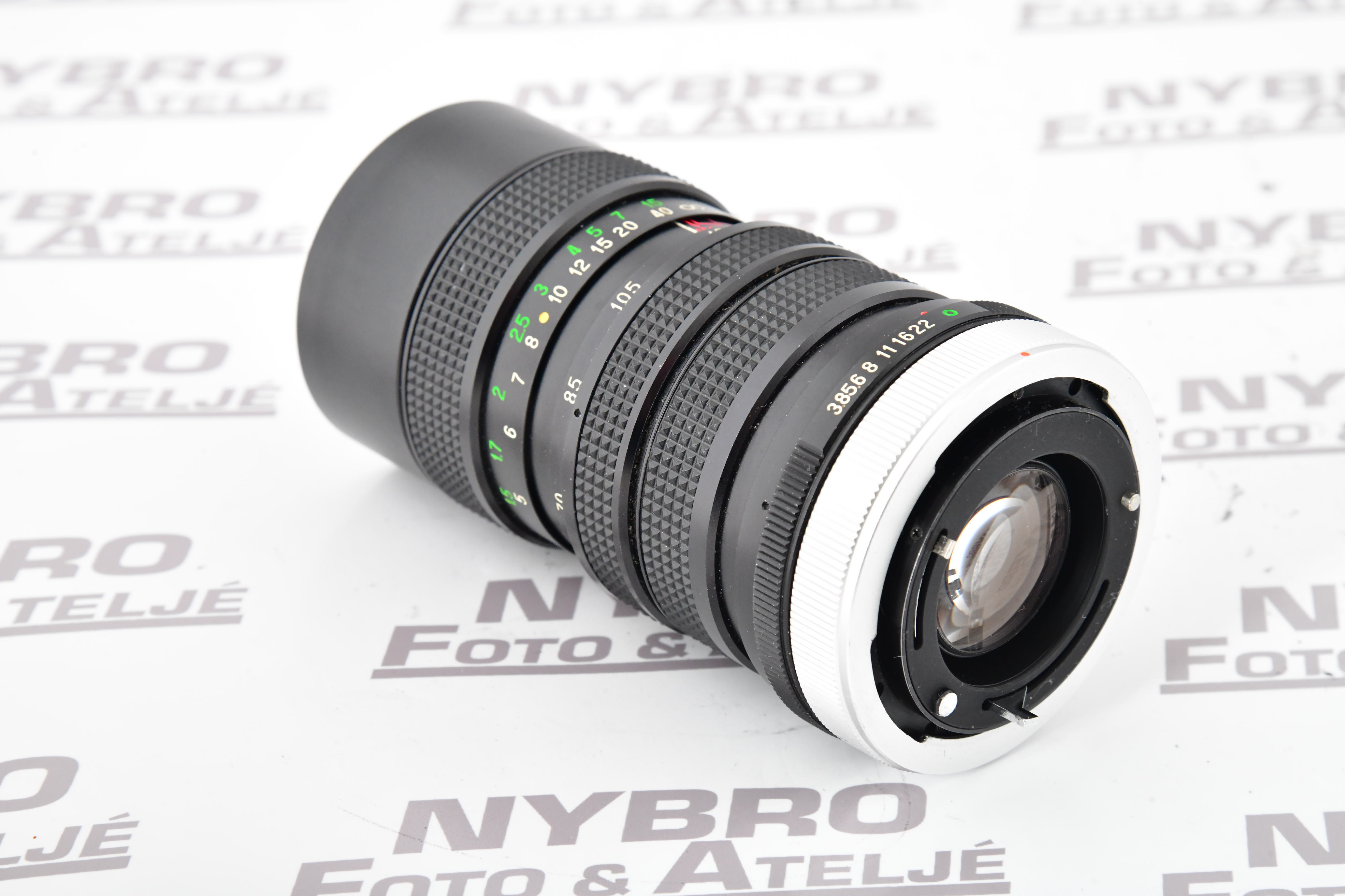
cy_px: 448
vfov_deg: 11.4
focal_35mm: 120
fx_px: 4483
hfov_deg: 17.1
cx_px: 672
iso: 3200
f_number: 14
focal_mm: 120
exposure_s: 1/200
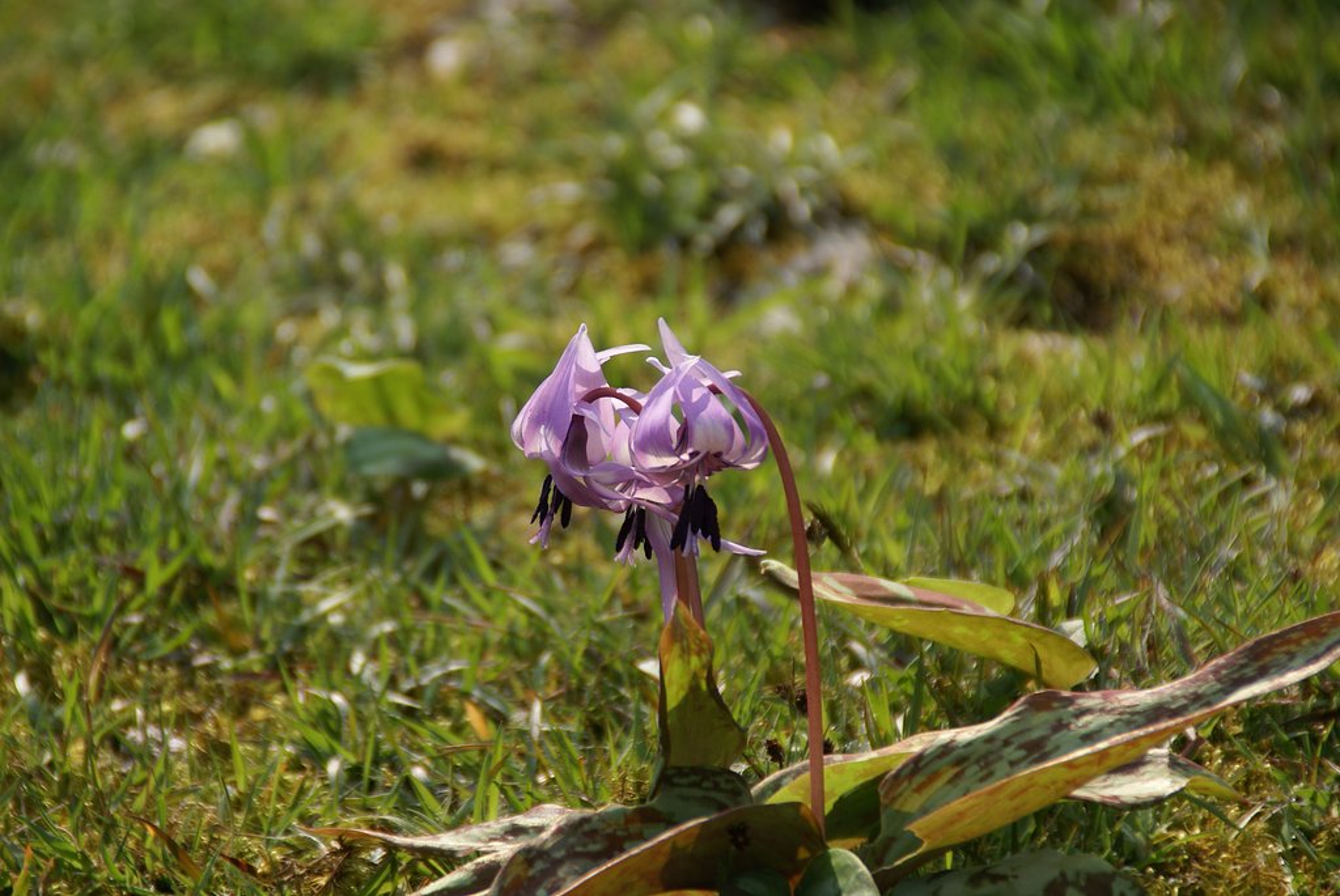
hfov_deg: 6.9
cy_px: 448
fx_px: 11178
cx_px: 670
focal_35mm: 300
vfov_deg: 4.6
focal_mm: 200
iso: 100
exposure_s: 1/320
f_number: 6.3
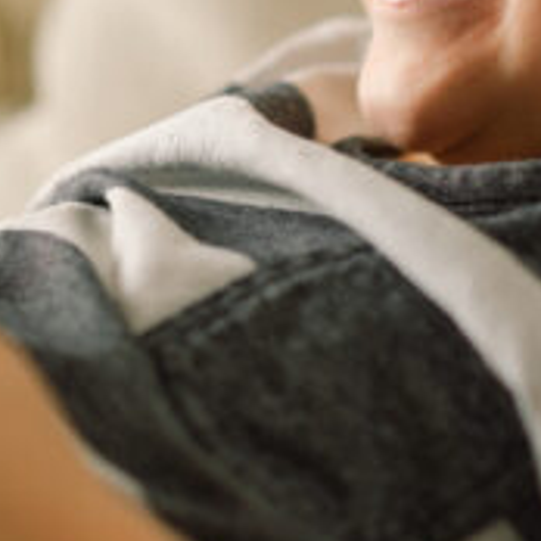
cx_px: 86
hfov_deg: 10.6
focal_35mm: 165
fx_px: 2917
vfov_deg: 10.5
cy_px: -72
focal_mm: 55
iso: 125
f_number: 1.8
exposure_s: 1/160
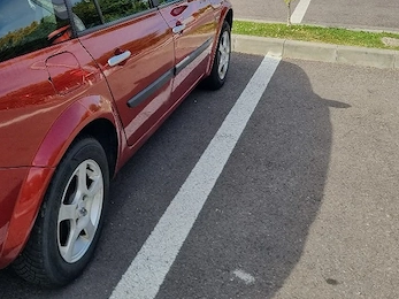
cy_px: 47
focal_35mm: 45
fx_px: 519
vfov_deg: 31.1
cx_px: 94
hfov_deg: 40.7
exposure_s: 1/1667
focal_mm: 5.4
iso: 50
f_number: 1.8
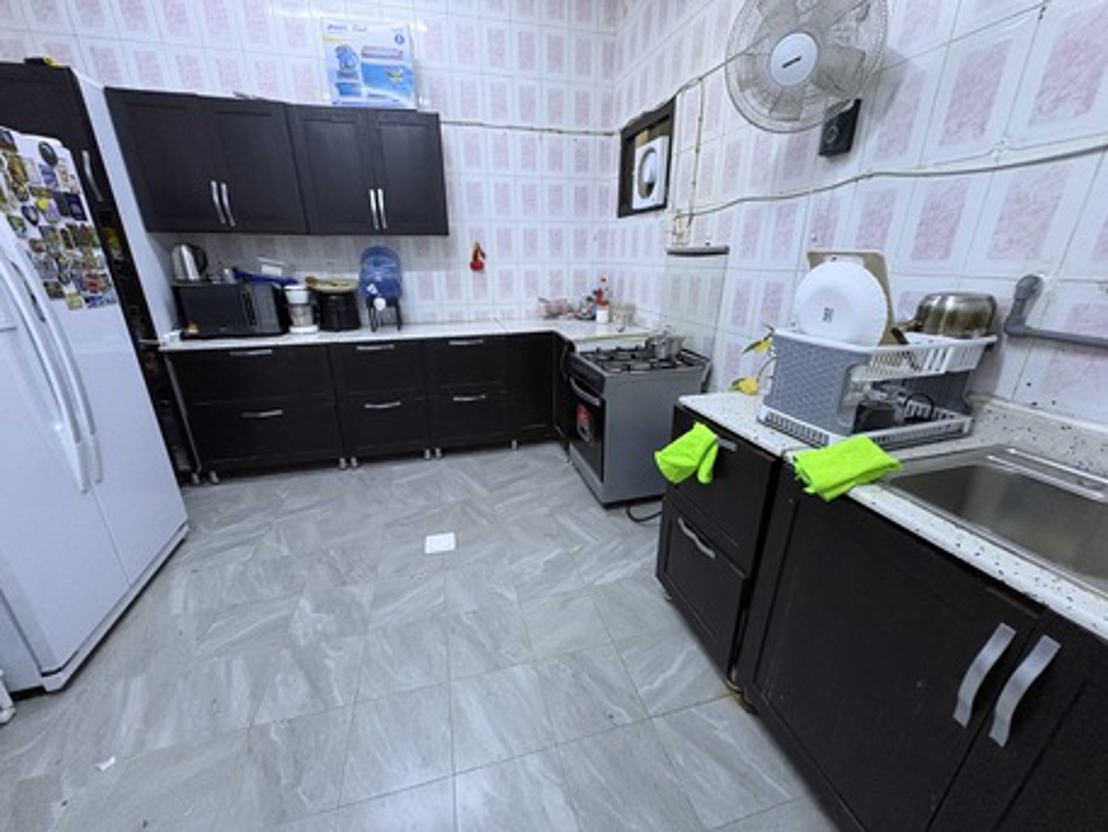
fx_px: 448
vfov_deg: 85.7
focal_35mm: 14
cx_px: 554
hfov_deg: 102.0
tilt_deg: -20.0
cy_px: 416
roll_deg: +0.4
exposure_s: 1/60
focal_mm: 2.22
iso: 800
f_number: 2.2
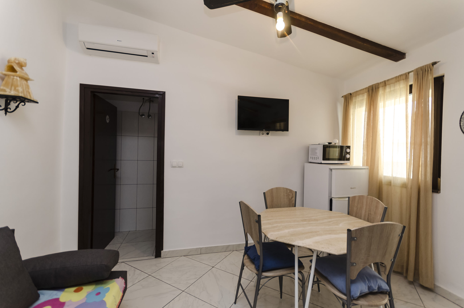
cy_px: 154
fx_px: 193
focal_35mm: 15
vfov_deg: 77.1
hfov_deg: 100.5
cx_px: 232
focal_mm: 10
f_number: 4
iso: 450
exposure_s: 1/60
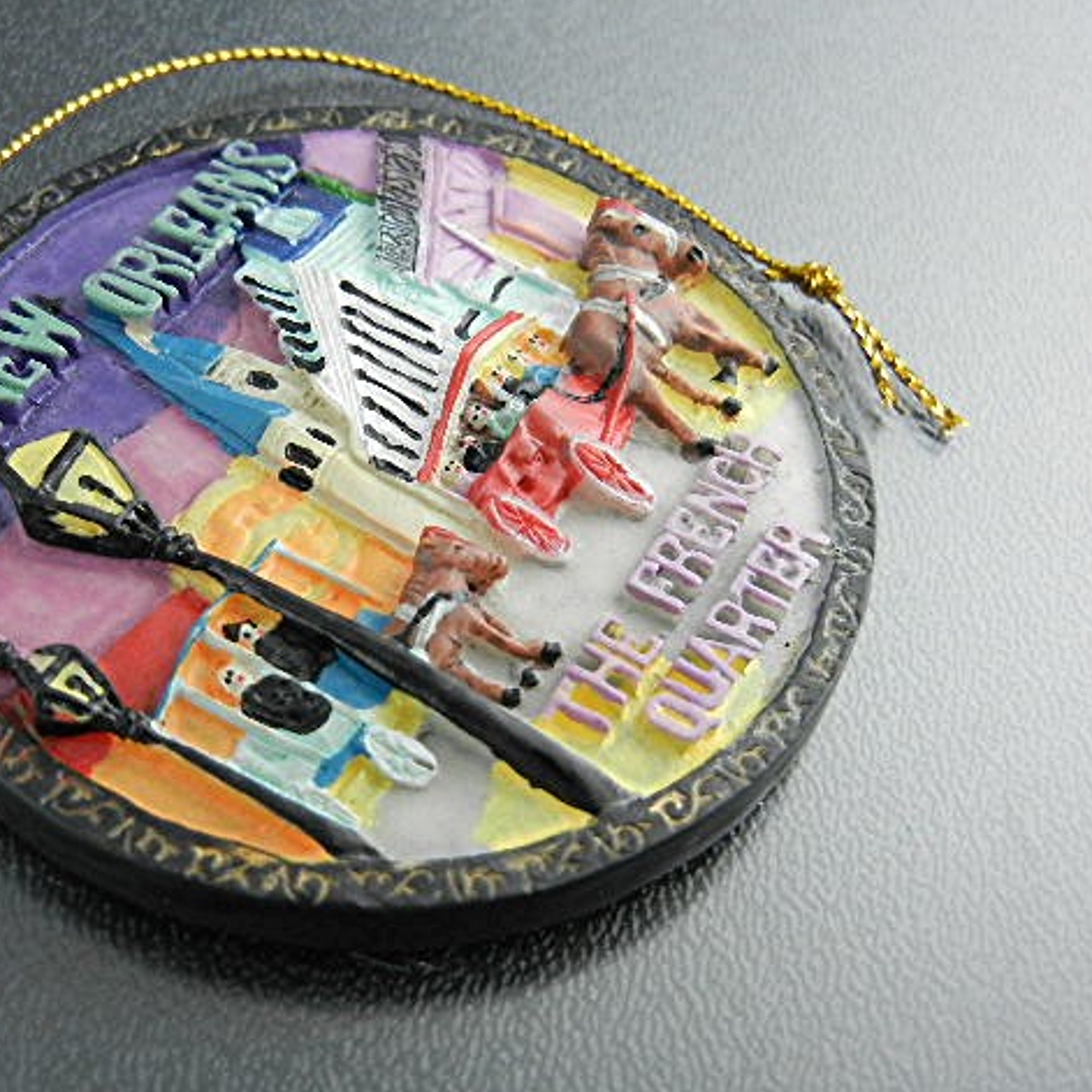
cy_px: 538
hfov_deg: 31.4
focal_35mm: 54
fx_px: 1927
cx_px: 376
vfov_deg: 31.6
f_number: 3.8
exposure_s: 1/6.3
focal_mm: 8.1
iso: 200
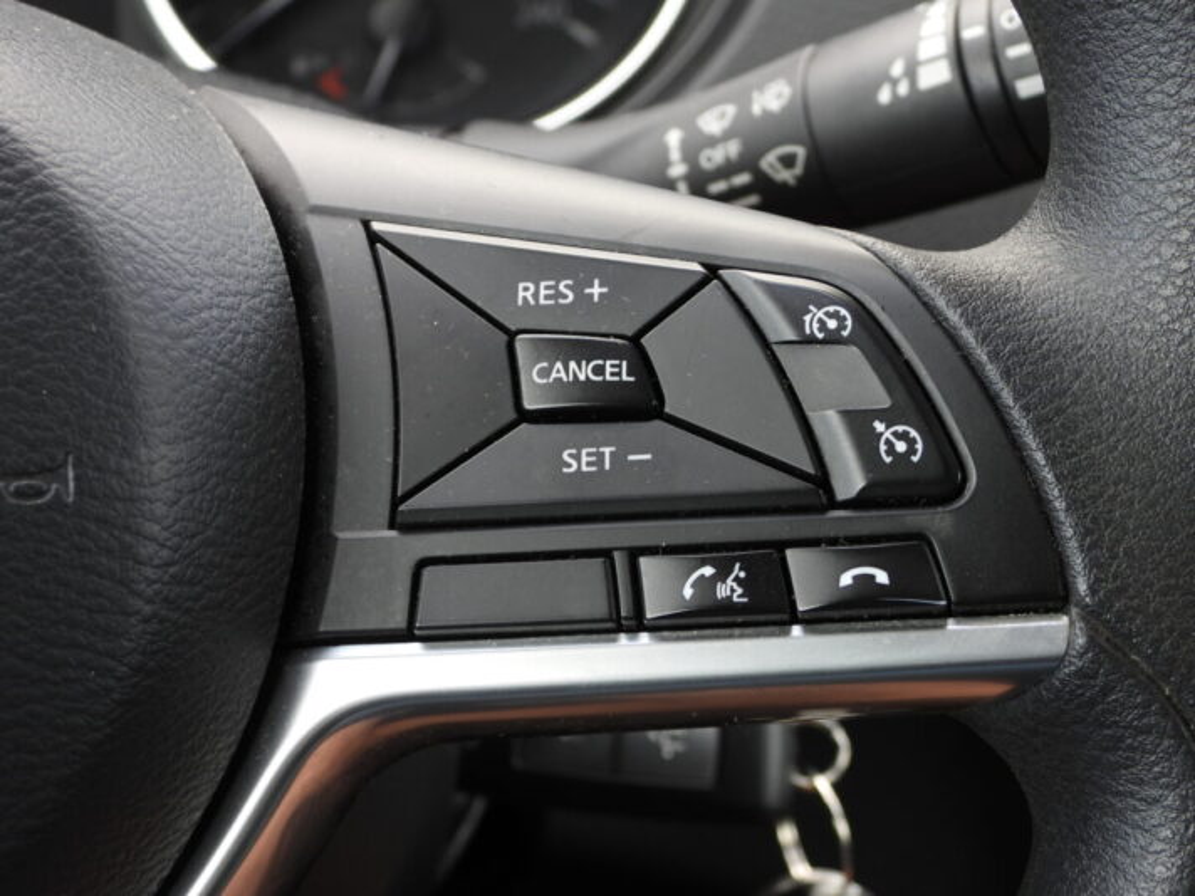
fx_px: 2589
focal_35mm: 75
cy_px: 448
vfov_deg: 19.6
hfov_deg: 26.0
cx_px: 598
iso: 100
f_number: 3.5
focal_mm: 13.5
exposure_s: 1/80
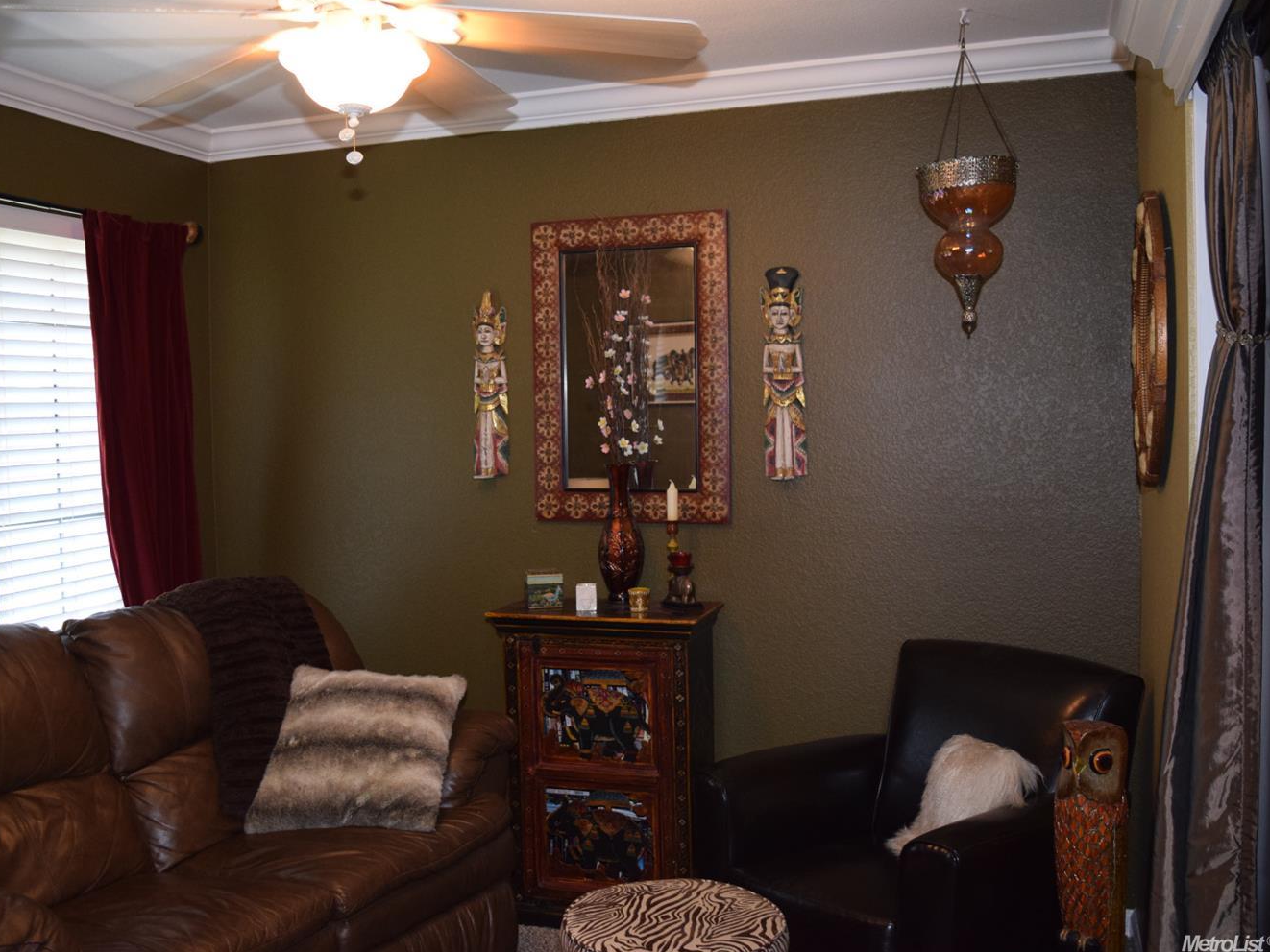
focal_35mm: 36
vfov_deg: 39.7
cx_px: 557
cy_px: 474
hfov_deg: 51.2
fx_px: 1321
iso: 1100
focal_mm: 22
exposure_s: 1/60
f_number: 3.8
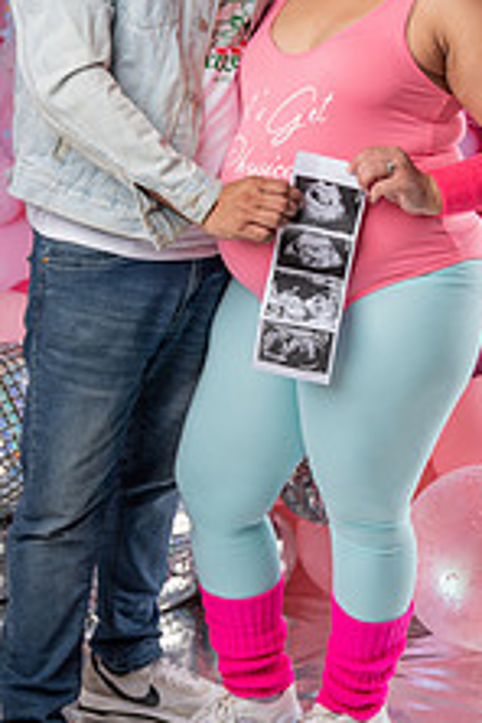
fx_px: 1546
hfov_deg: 17.7
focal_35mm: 77
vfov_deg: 26.2
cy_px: 254
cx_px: 251
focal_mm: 38
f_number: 3.5
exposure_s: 1/60
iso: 50
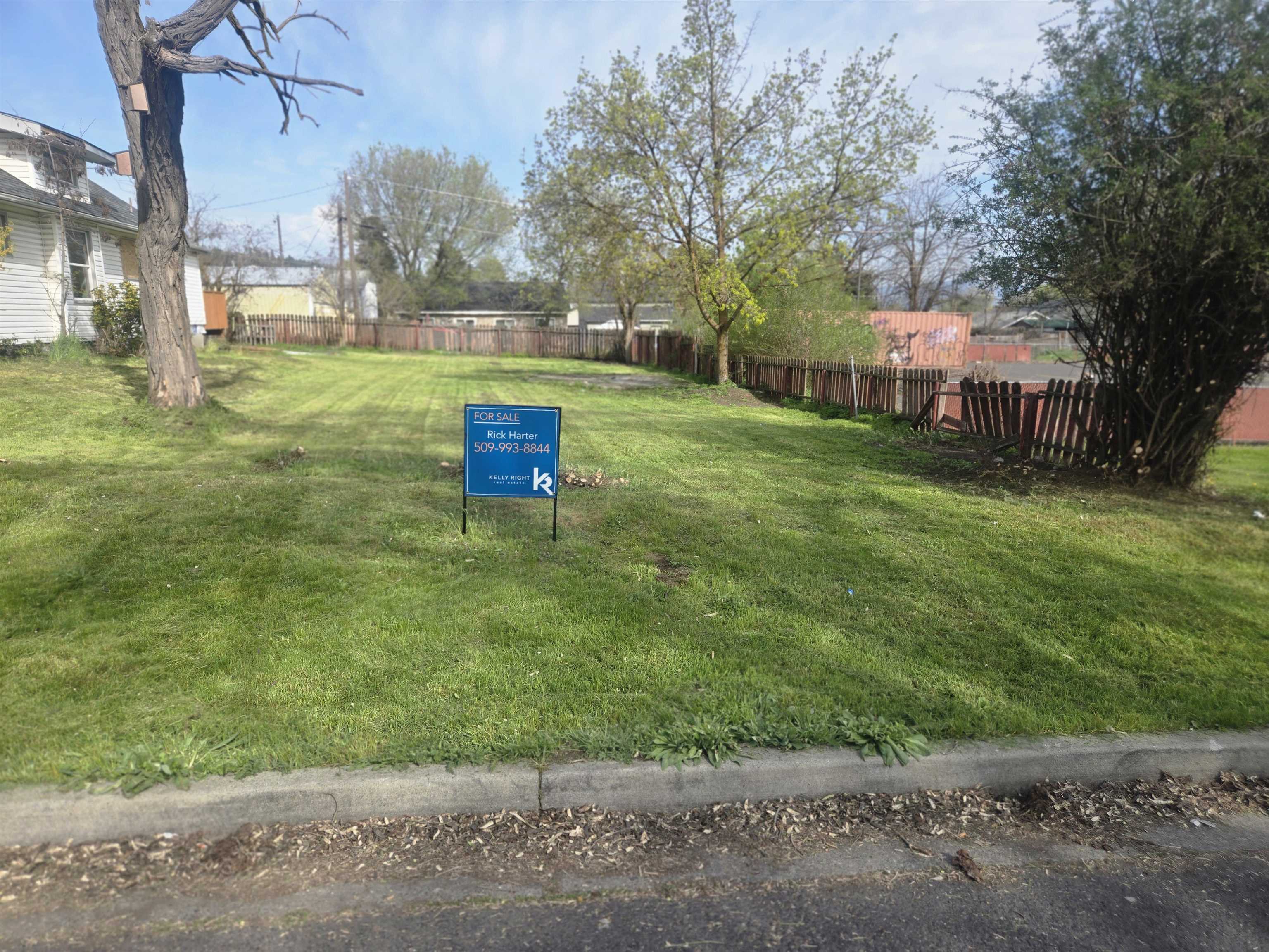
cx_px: 634
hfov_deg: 73.9
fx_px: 843
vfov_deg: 58.9
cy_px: 476
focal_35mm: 23
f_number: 1.8
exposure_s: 1/1328
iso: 25
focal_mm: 5.4
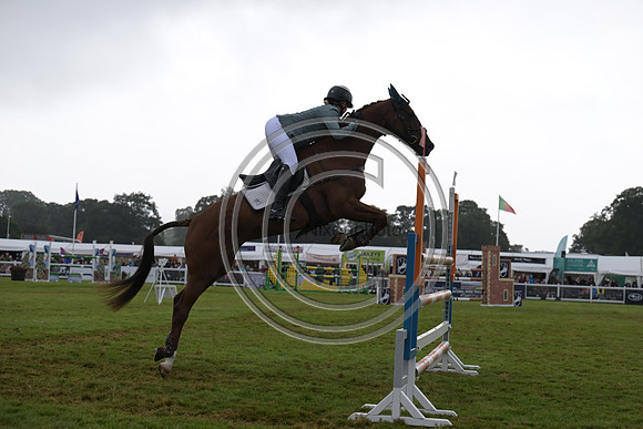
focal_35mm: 70
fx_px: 1251
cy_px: 214
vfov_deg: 19.5
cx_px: 322
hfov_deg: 28.8
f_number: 4.5
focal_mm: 70
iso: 1000
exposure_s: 1/1250
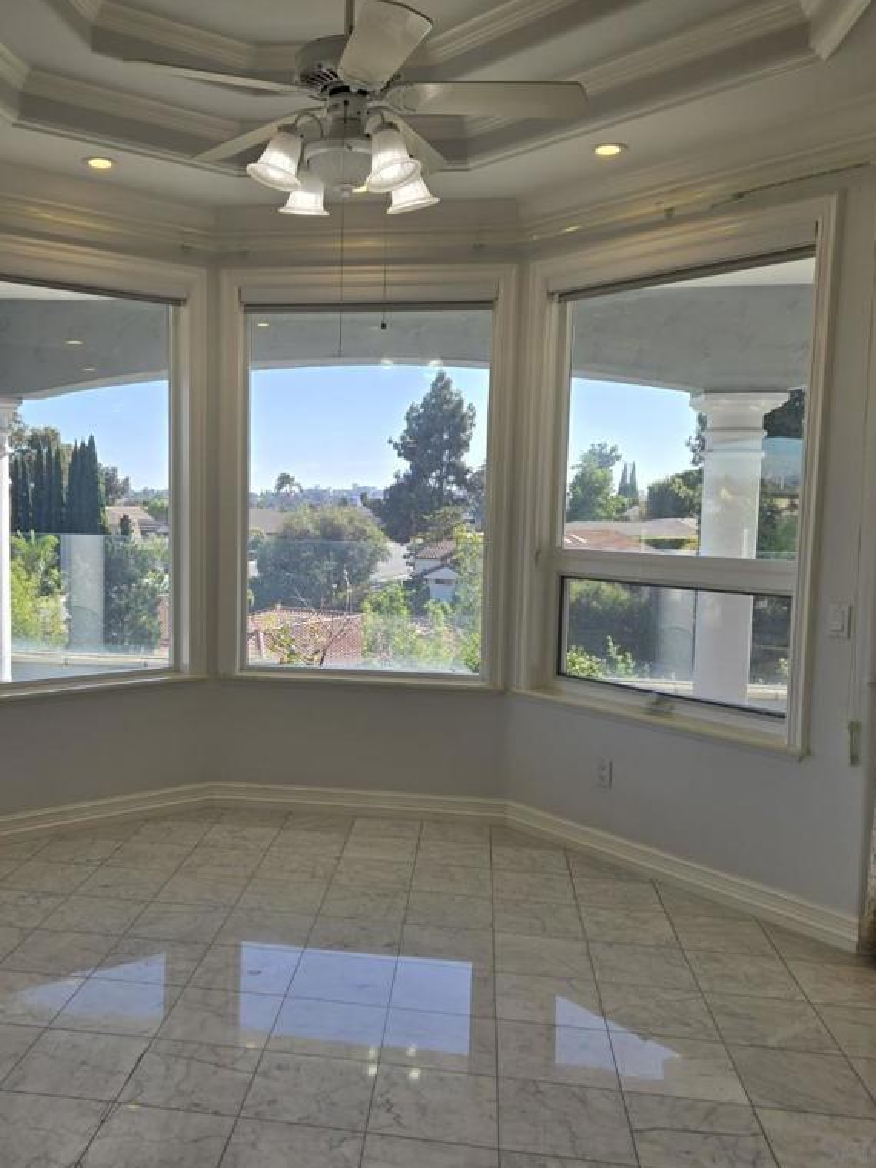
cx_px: 295
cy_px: 584
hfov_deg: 44.8
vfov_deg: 58.4
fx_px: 1046
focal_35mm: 31
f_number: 1.8
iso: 25
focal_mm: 5.4
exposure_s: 1/818
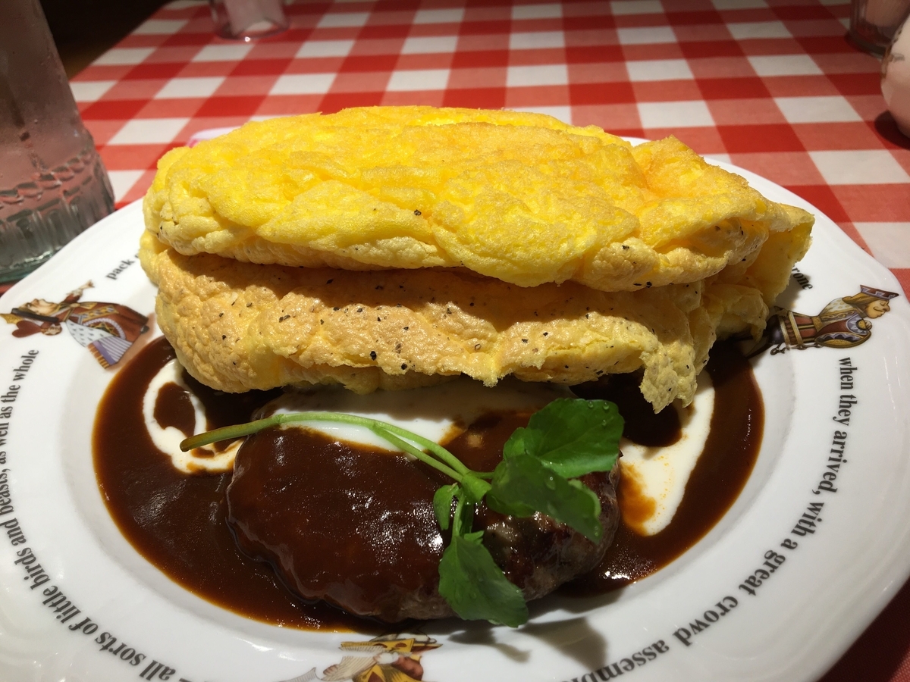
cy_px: 341
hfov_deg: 61.7
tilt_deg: -35.8
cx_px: 455
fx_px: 762
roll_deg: +5.7
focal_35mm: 29
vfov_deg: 48.2
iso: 25
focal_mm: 4.15
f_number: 2.2
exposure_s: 1/60
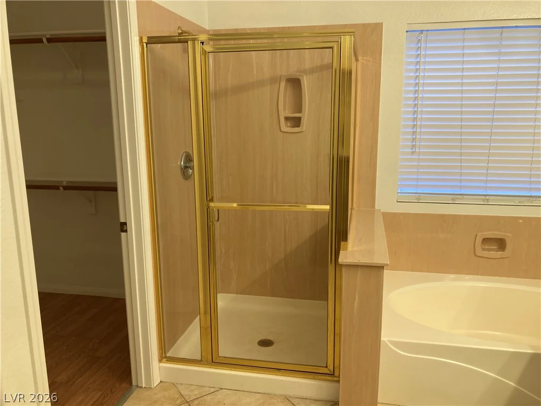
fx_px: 438
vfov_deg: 49.7
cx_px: 270
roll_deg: -0.1
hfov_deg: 63.4
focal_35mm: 28
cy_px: 203
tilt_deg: -10.8
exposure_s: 1/60
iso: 64
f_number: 1.8
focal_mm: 3.99
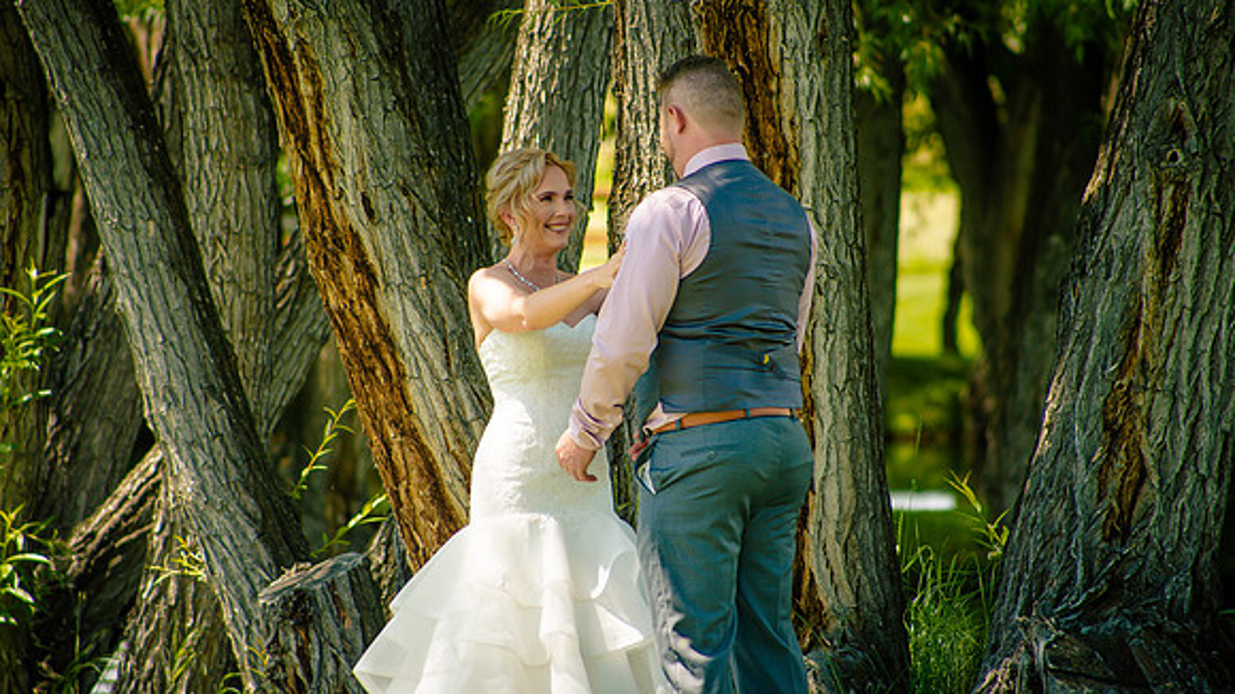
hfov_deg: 6.9
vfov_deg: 3.9
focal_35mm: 314
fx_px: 10295
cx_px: 618
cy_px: 347
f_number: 5.6
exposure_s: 1/320
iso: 320
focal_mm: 300
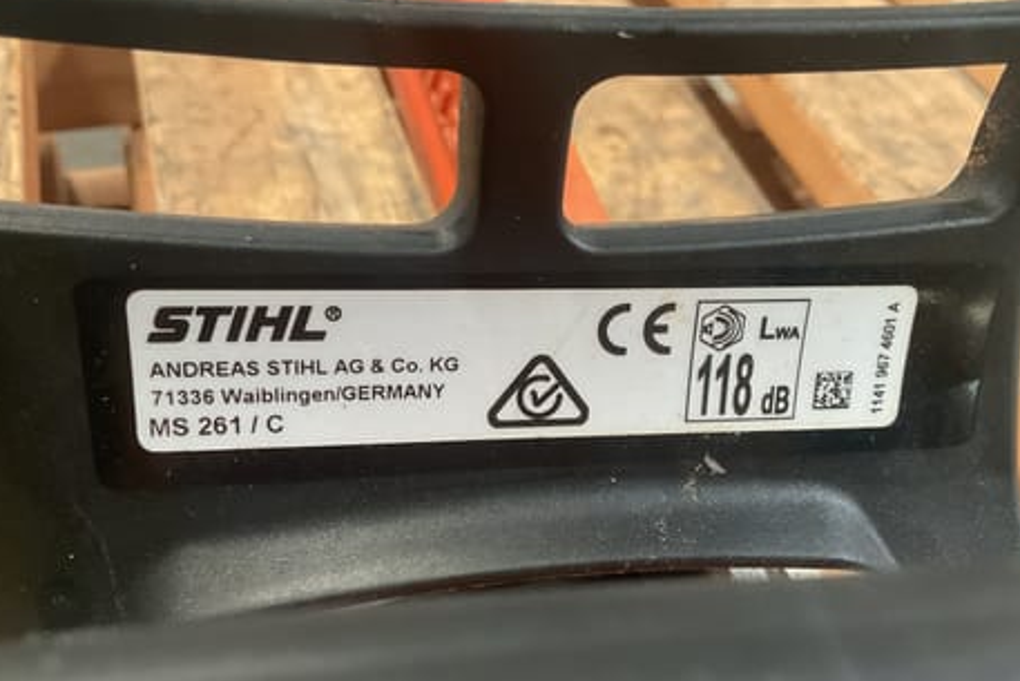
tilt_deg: -50.5
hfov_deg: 57.2
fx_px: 935
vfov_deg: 40.0
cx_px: 507
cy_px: 349
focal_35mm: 33
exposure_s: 1/30
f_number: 1.8
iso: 250
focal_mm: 3
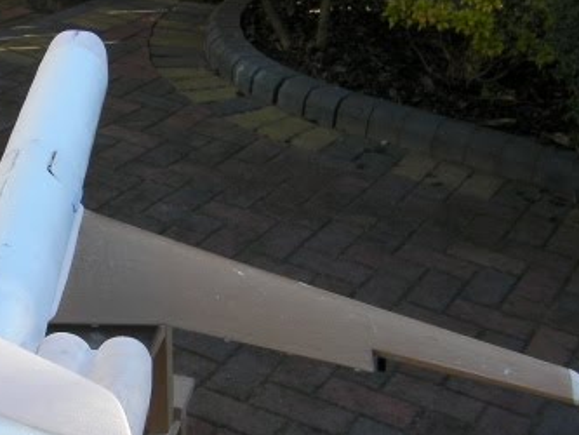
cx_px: 30
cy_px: 218
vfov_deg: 20.2
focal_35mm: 73
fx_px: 1221
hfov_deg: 25.6
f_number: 3.5
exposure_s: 1/148
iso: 50
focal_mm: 6.8
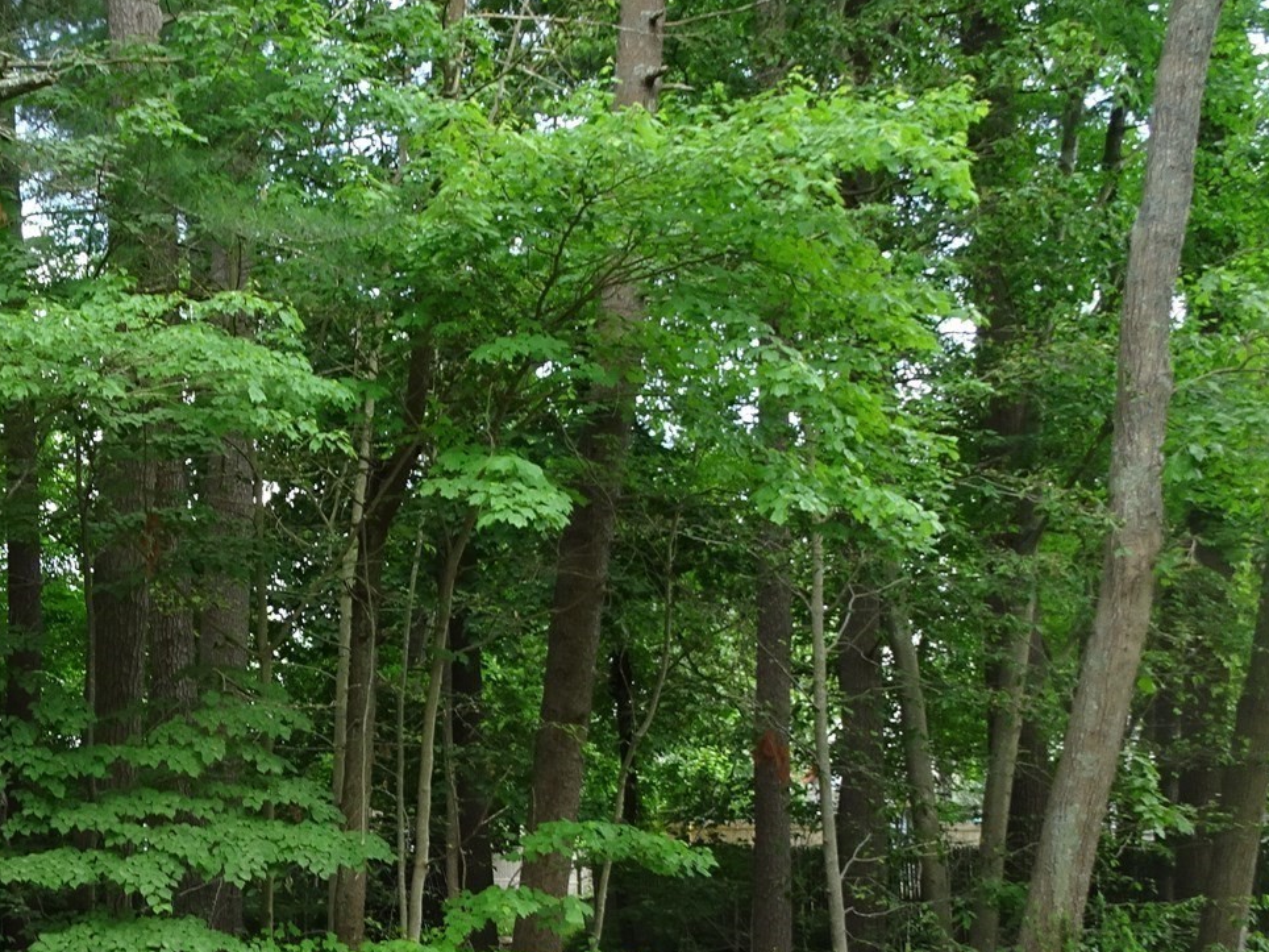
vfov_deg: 27.9
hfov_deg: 35.9
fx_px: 1870
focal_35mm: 51
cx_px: 200
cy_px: 772
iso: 80
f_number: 3.5
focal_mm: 4.1
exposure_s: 1/80
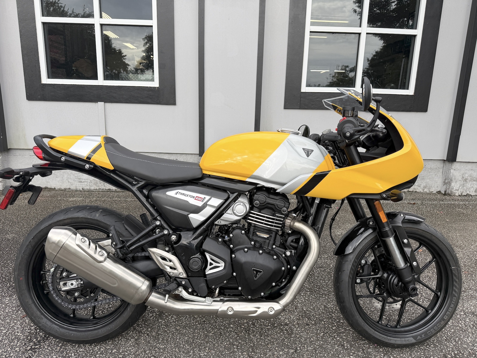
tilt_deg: -12.0
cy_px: 179
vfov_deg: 56.8
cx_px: 238
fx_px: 331
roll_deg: -2.2
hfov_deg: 71.6
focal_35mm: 24
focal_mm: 6.76
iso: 80
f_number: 1.78
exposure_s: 1/931
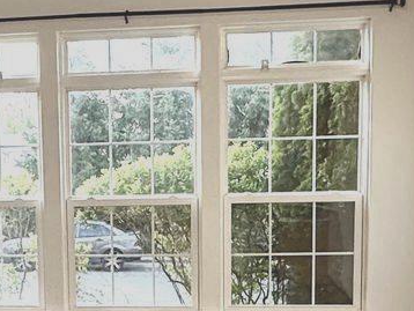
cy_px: 311
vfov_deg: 18.0
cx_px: 68
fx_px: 957
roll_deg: +1.2
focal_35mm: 80
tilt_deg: -8.9
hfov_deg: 23.9
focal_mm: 2.22
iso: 250
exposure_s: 1/120
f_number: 2.2
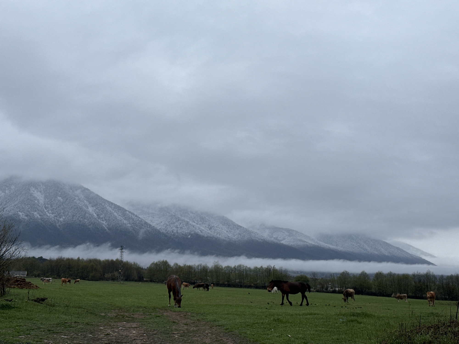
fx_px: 636
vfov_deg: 30.3
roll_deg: -0.1
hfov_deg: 39.7
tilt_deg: +11.1
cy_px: 172
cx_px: 230
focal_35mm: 48
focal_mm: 6.76
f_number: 1.78
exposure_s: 1/699
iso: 64
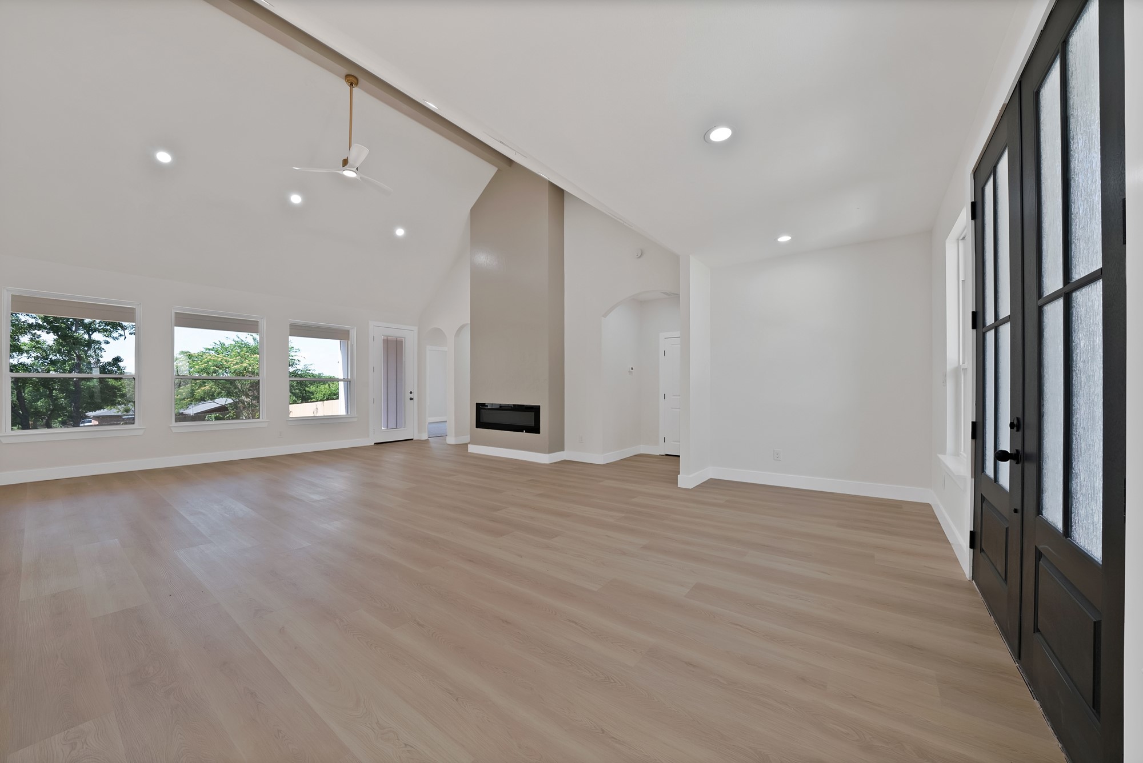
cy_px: 382
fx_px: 381
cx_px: 572
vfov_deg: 90.1
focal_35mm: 12
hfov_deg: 112.6
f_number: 9
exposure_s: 1/13
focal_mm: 12
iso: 640
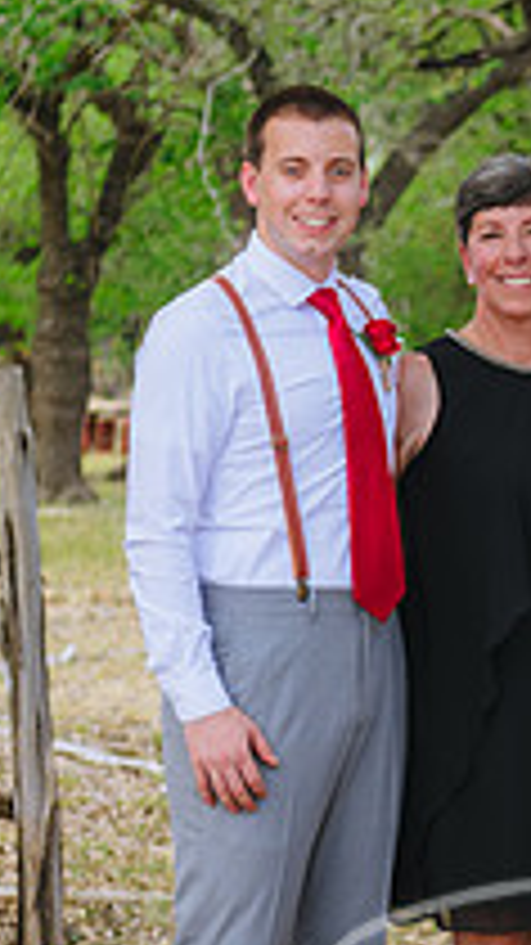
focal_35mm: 179
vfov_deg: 12.0
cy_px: 542
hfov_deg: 6.7
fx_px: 4484
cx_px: 765
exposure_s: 1/400
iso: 200
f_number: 4
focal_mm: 62
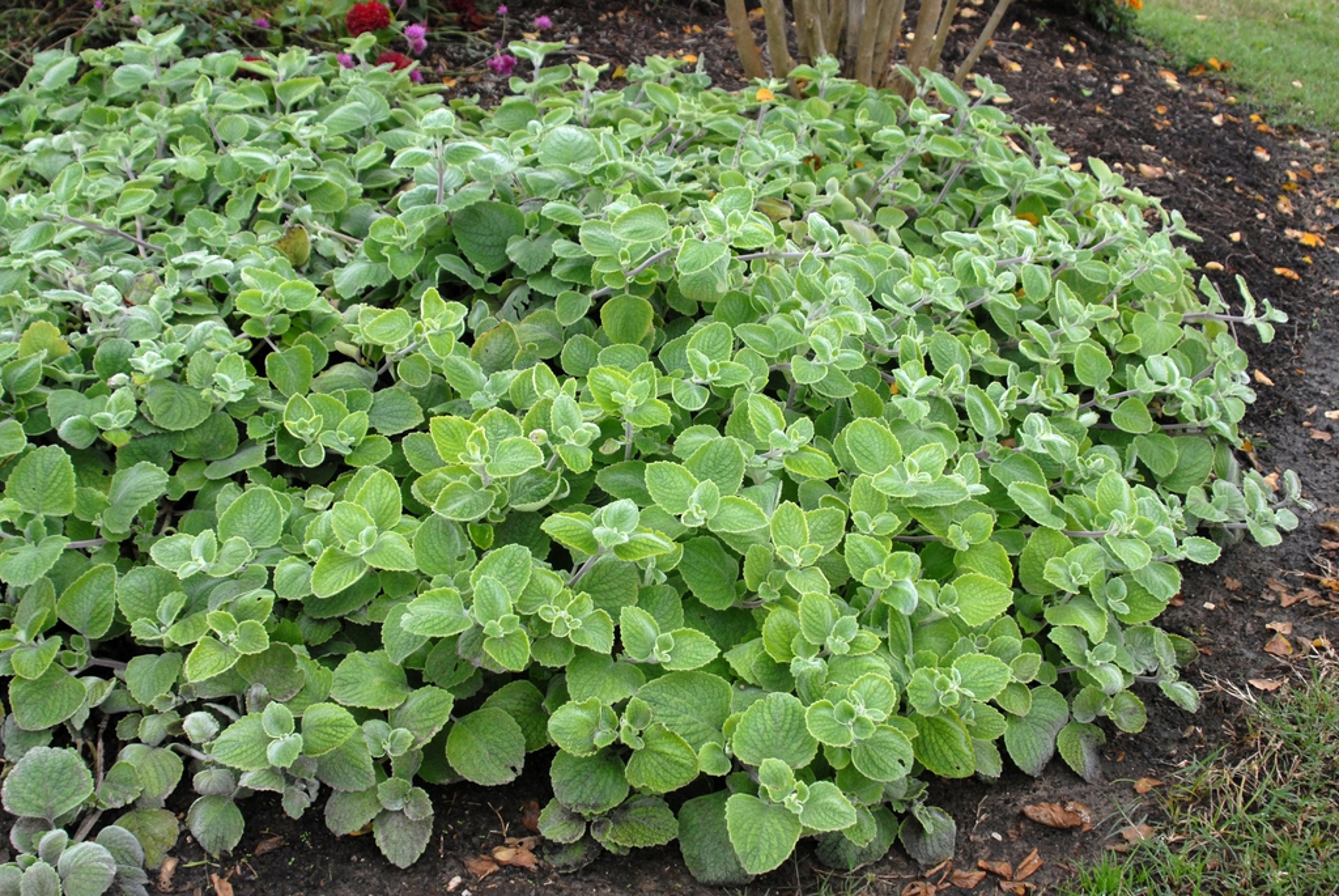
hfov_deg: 46.4
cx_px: 670
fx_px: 1564
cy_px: 448
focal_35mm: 42
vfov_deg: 32.0
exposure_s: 1/125
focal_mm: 28
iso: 400
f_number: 5.6
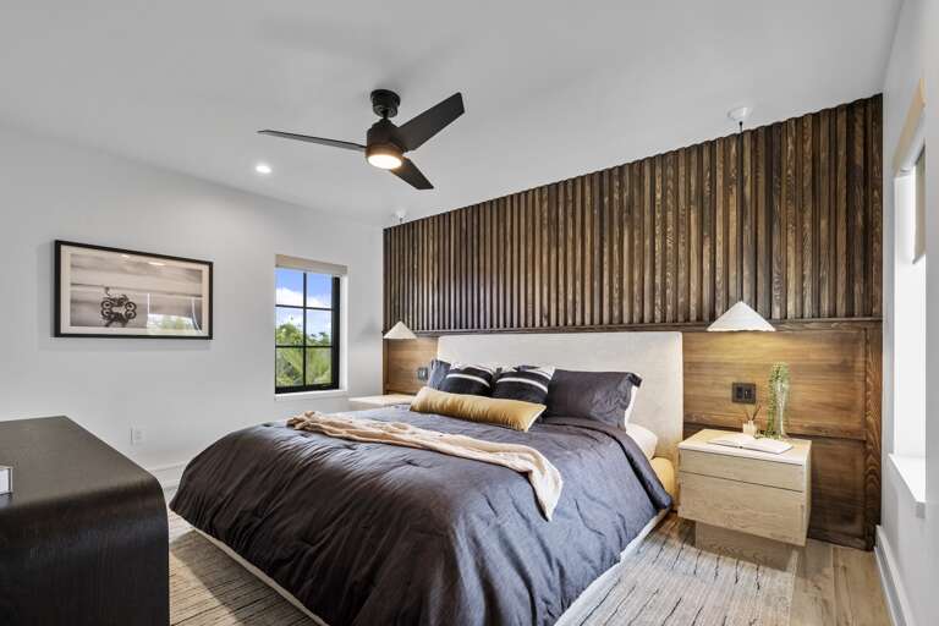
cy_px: 313
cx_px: 470
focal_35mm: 15
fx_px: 391
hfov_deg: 100.4
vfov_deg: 77.3
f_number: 6.4
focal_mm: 10
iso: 800
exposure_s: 1/15
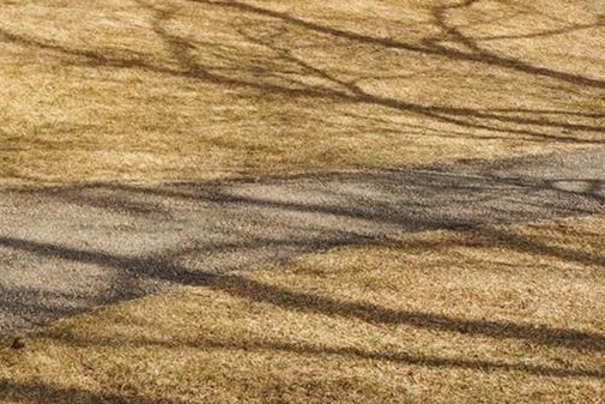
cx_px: 116
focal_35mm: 76
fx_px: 1278
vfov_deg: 16.9
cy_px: -127
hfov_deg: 26.1
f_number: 8
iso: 100
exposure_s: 1/200
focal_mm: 16
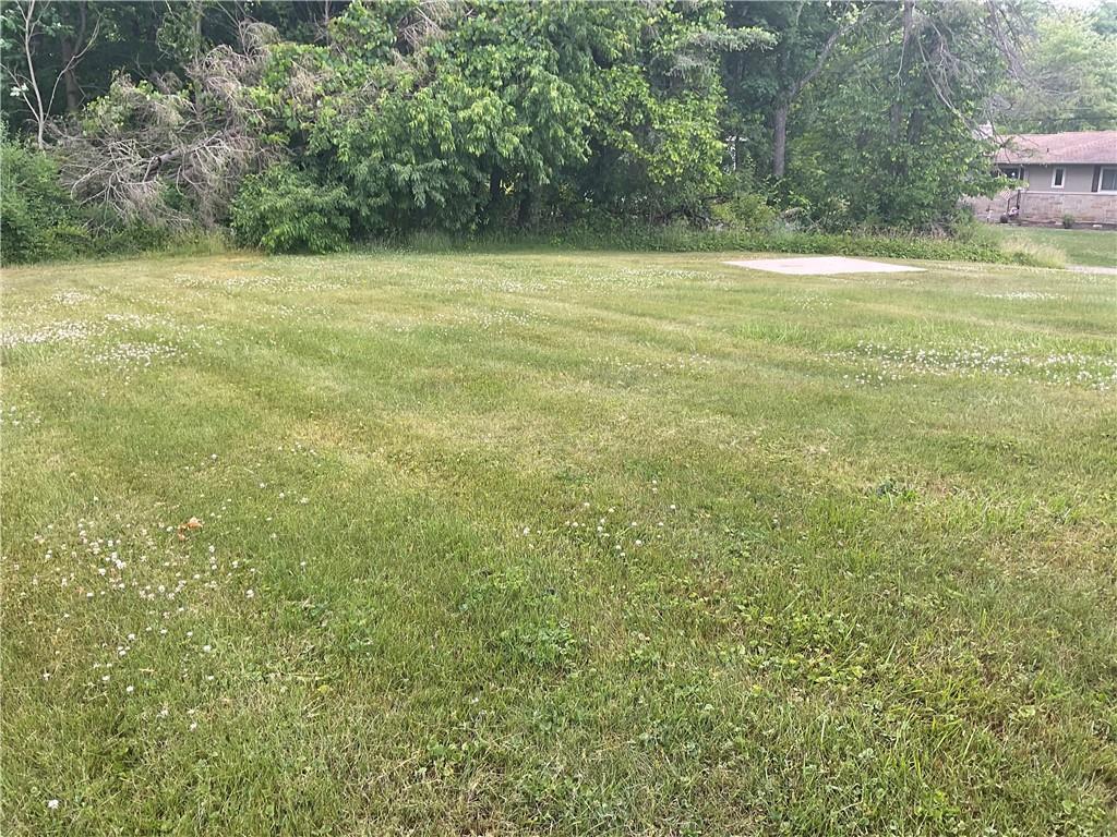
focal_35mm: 29
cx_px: 558
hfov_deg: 61.7
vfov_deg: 48.2
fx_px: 936
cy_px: 418
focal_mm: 3
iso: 20
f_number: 1.8
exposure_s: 1/122
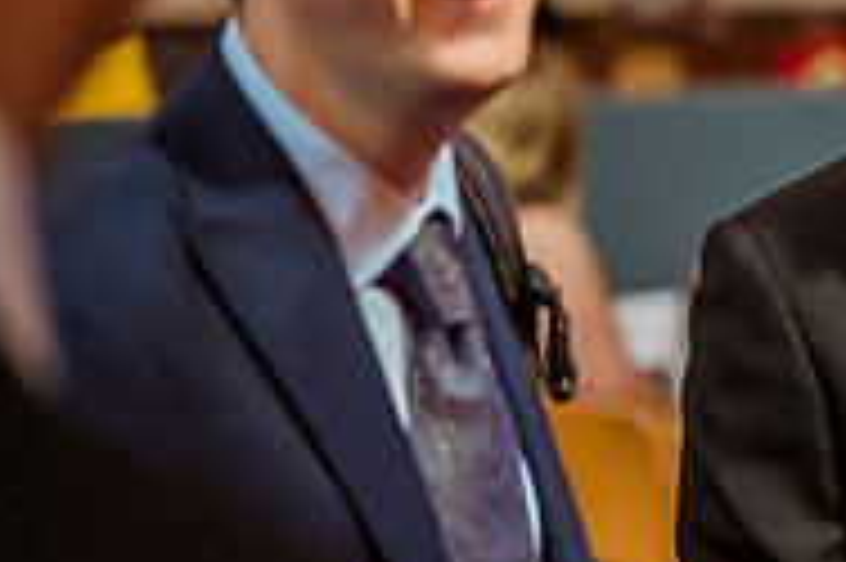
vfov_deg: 8.9
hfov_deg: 12.9
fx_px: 3616
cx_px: 1076
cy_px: 94
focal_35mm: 154
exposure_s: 1/2500
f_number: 1.8
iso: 3200
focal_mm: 50
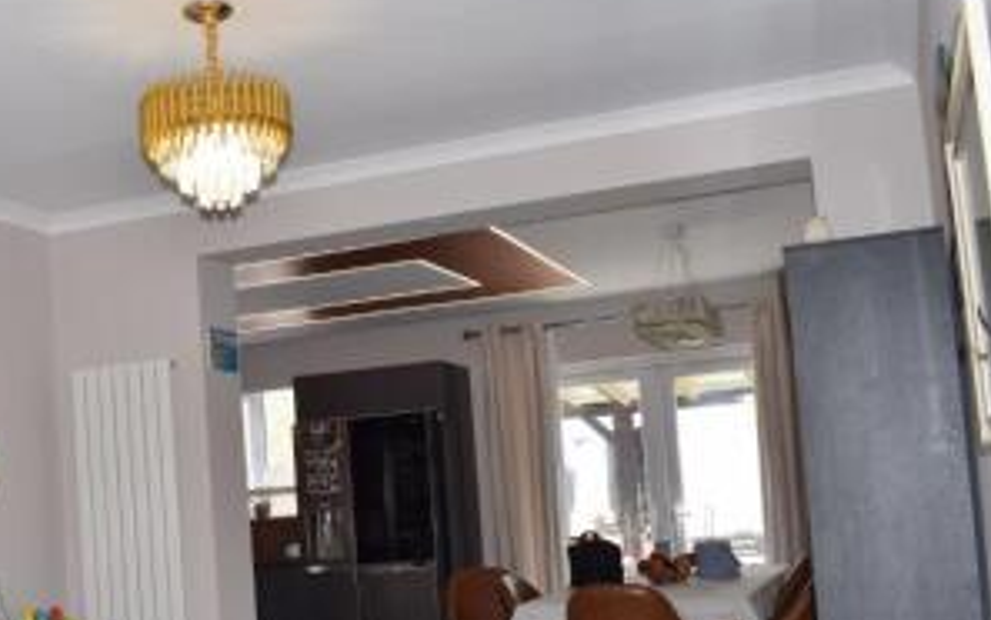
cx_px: 270
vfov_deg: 26.2
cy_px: 425
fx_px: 1324
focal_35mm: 49
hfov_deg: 40.1
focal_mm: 20
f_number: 8
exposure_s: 1/60
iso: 360
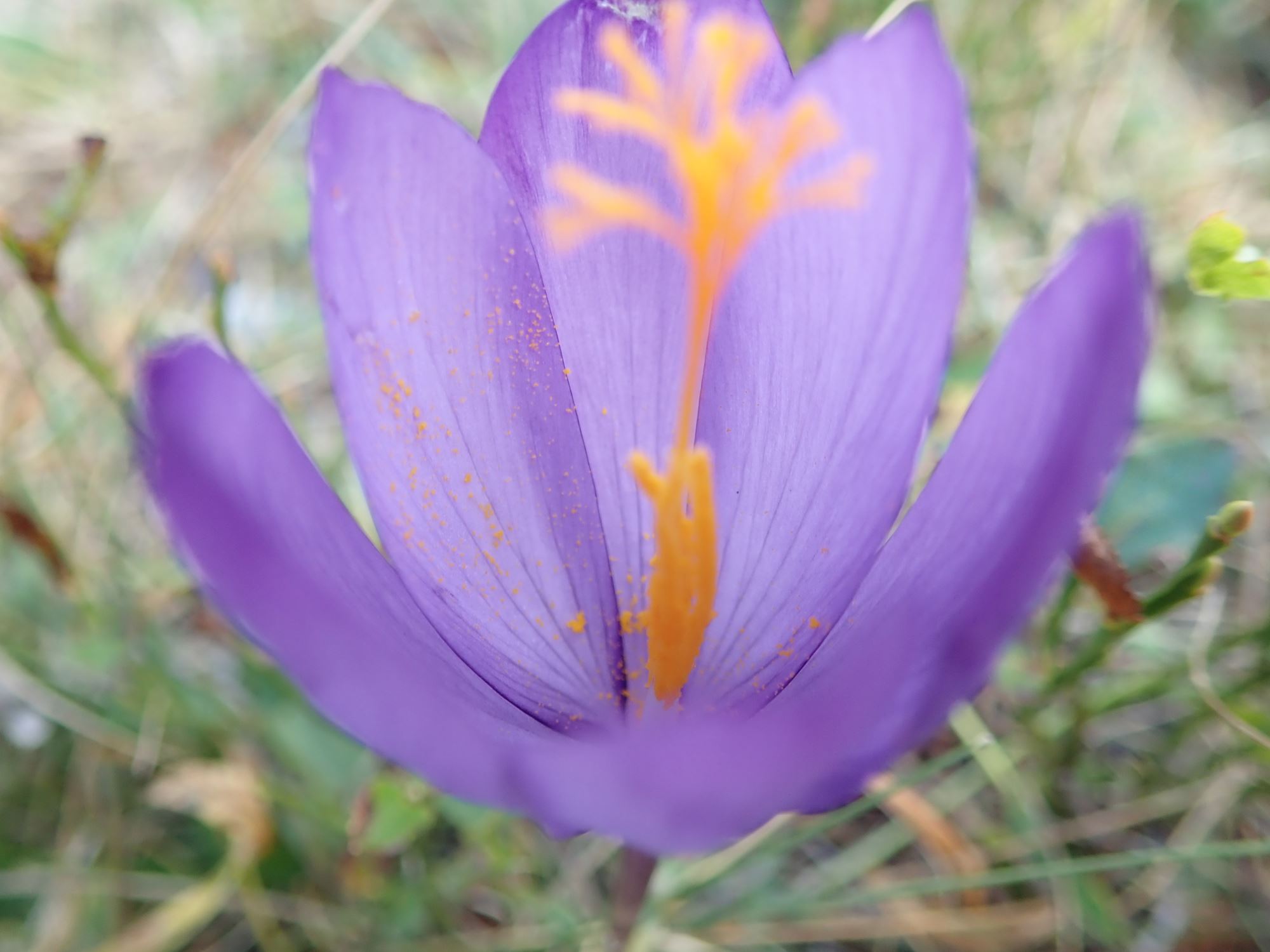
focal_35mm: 30
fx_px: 1101
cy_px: 476
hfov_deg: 60.0
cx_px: 635
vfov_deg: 46.8
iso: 160
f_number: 2.3
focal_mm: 5.5
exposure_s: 1/125
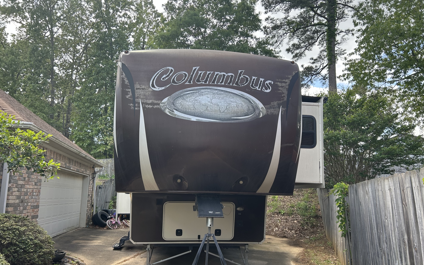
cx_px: 214
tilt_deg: +9.3
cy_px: 146
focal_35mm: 28
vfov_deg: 44.5
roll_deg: -1.0
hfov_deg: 66.5
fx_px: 324
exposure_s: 1/797
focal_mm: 5.7
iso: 50
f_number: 1.5
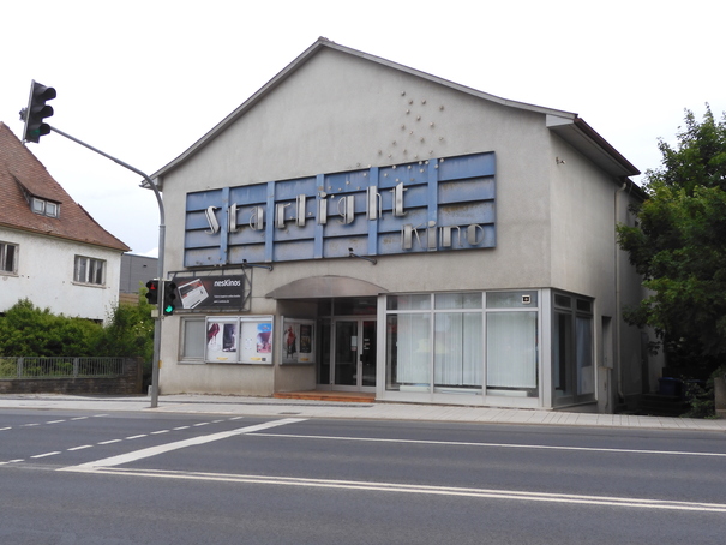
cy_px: 266
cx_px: 355
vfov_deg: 38.7
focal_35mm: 37
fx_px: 776
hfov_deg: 50.1
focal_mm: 6.2
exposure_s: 1/500
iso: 100
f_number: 4
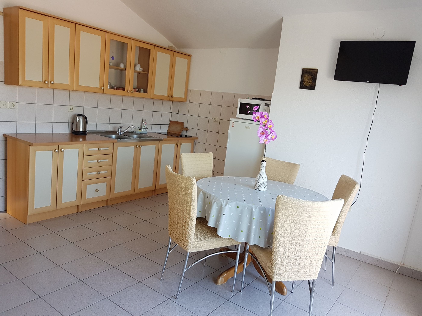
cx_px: 211
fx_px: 317
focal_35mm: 26
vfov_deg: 53.1
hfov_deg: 67.3
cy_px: 158
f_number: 1.7
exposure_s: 1/93
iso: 50
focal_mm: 4.2
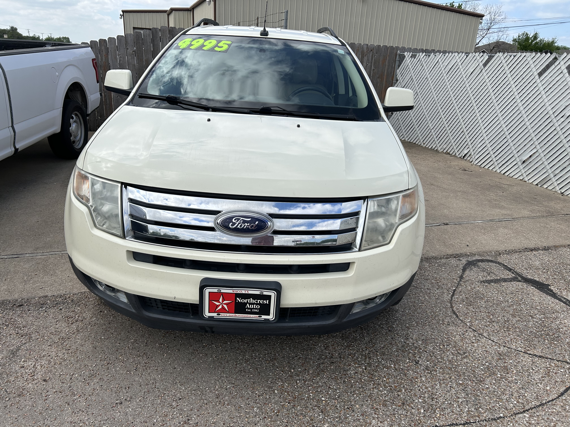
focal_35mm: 26
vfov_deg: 53.1
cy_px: 214
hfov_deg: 67.3
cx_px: 285
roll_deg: -2.4
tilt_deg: -20.0
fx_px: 428
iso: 50
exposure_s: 1/3831
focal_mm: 5.7
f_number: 1.5
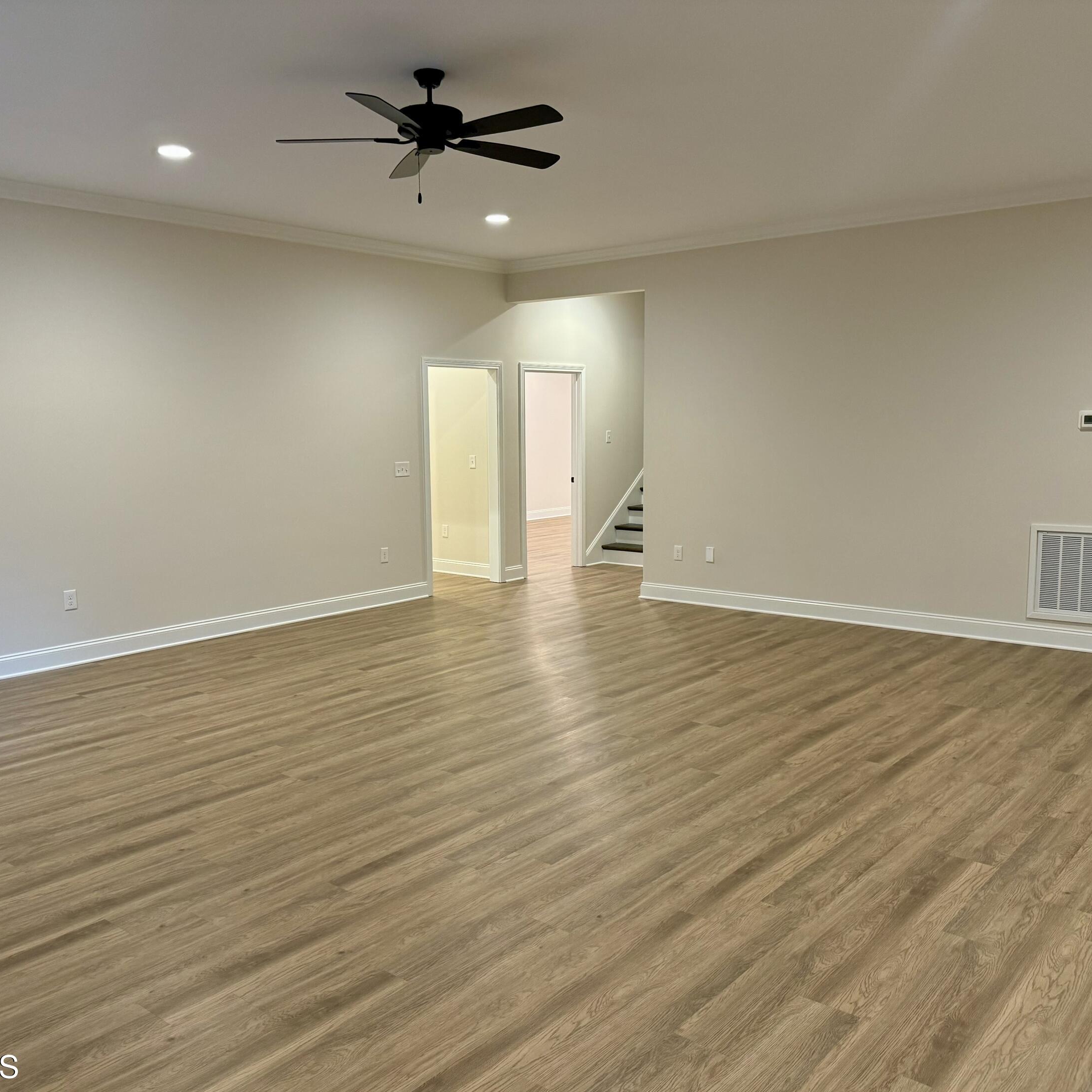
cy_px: 558
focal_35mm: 29
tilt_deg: -8.2
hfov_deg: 55.6
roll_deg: +0.8
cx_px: 529
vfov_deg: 55.6
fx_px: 1035
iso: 250
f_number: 1.78
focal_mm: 6.76
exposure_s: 1/60
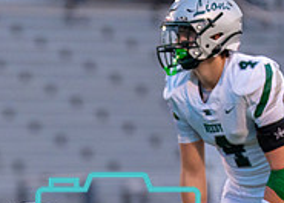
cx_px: 2
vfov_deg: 1.8
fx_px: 6604
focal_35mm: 819
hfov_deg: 2.5
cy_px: 309
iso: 1250
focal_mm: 200
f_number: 2.8
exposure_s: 1/1600
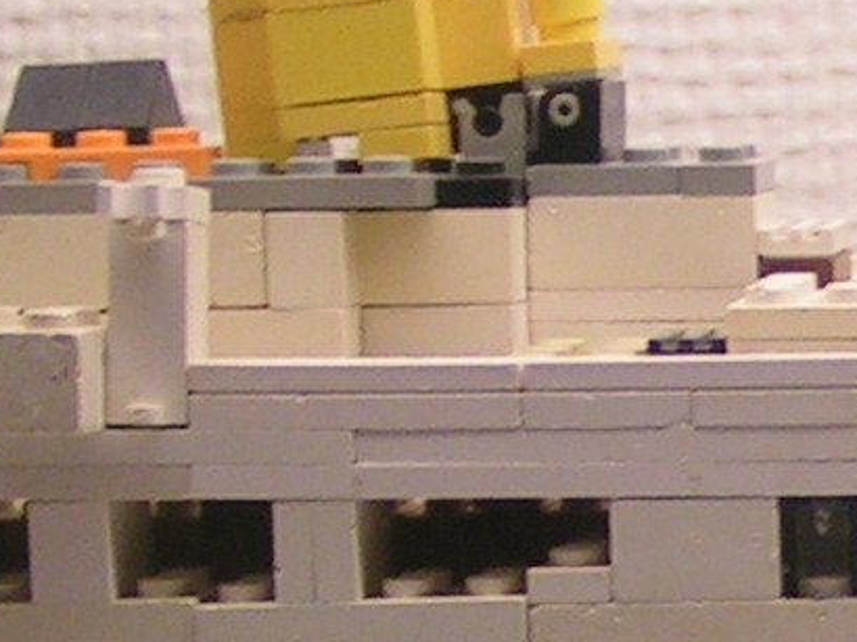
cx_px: 1173
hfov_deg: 10.2
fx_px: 4701
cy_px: 659
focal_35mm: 190
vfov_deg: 7.8
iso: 64
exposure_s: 1/40
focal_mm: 5.8
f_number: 2.8
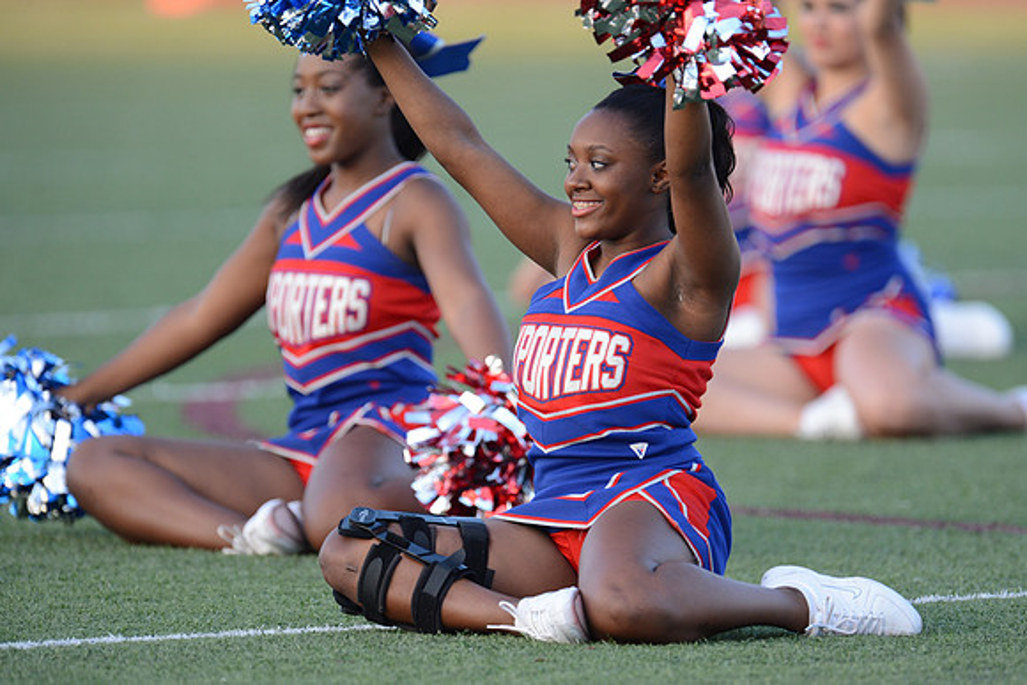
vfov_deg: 2.5
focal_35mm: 550
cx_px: 514
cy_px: 342
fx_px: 15693
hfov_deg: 3.7
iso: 800
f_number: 4
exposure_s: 1/500
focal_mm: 550
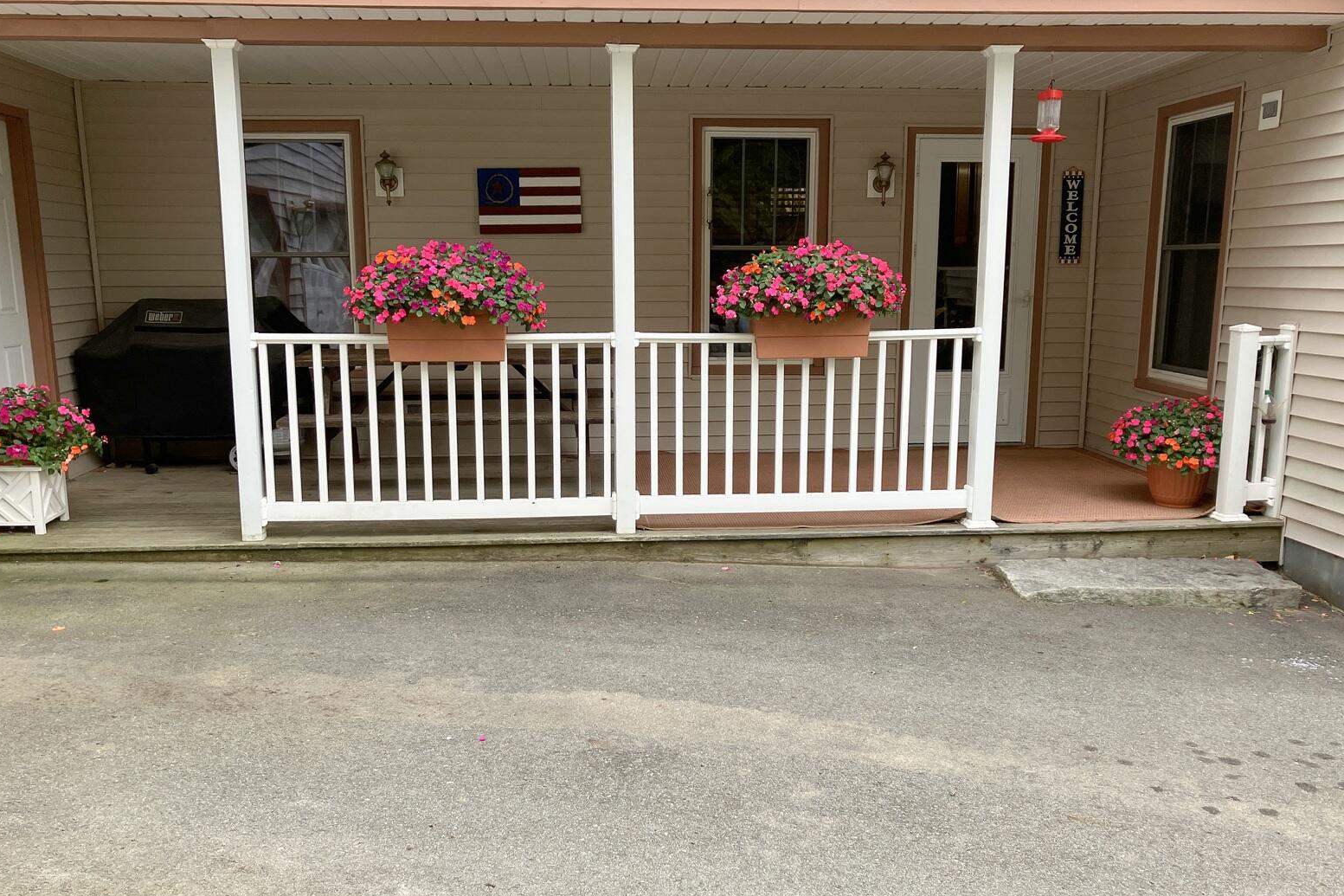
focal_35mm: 30
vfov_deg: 43.5
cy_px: 499
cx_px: 667
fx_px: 1120
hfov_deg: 61.9
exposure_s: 1/121
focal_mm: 3.99
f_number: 1.8
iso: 64
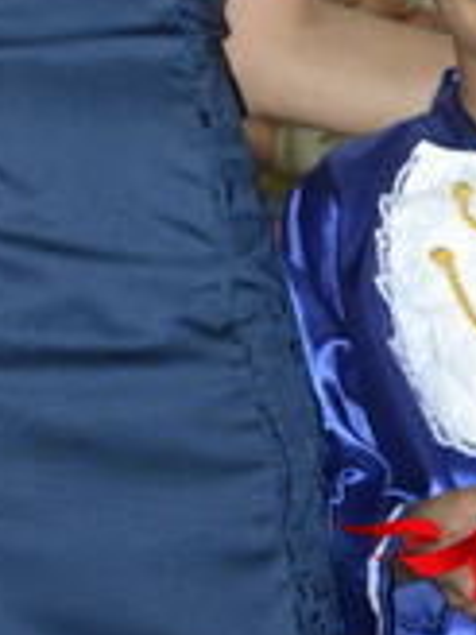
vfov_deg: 11.1
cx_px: 240
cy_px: -184
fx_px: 3190
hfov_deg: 8.5
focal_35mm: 174
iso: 3200
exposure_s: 1/60
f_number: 4.5
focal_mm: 40
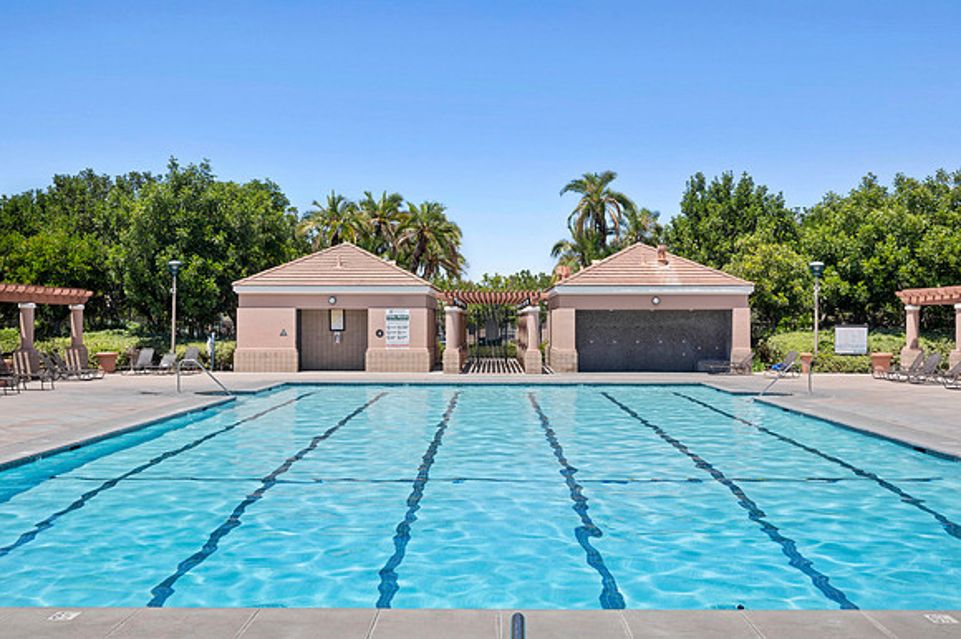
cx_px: 480
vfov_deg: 38.8
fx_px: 907
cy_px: 320
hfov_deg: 55.8
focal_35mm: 34
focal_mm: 34
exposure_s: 1/125
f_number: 9
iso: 100
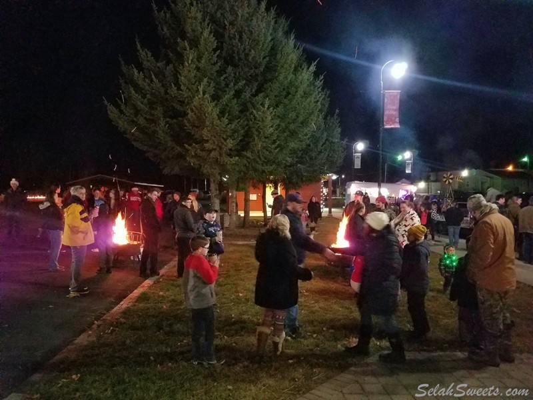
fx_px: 400
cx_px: 266
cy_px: 200
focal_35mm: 26
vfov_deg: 53.1
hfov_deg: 67.3
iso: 1250
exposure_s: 1/10
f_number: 1.7
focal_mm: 4.2
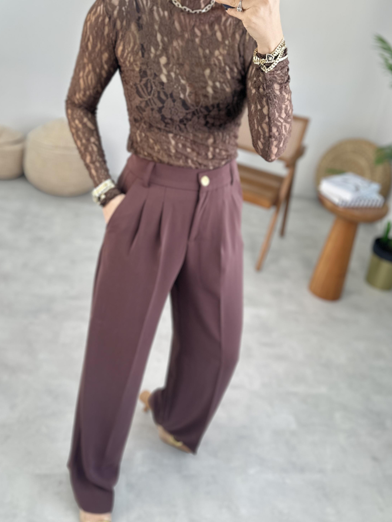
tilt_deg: -31.5
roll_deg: -12.9
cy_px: 205
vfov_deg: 54.9
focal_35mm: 33
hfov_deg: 42.9
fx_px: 498
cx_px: 199
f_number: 1.78
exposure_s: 1/123
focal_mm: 6.86
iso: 64
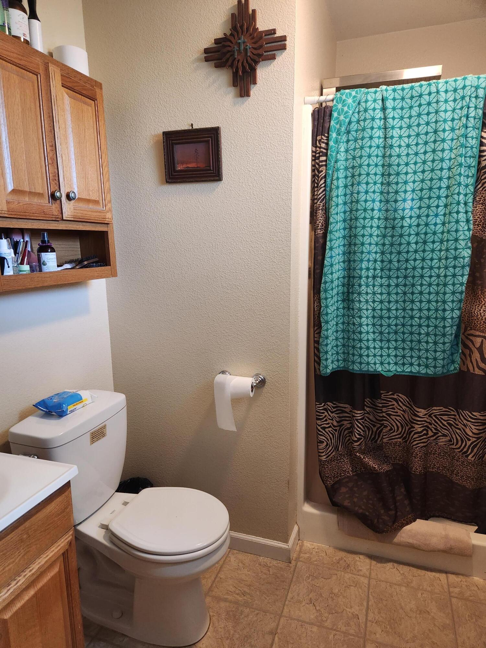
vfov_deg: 73.9
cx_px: 243
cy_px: 324
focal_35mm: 23
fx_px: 431
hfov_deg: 58.9
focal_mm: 5.4
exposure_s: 1/60
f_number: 1.8
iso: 500
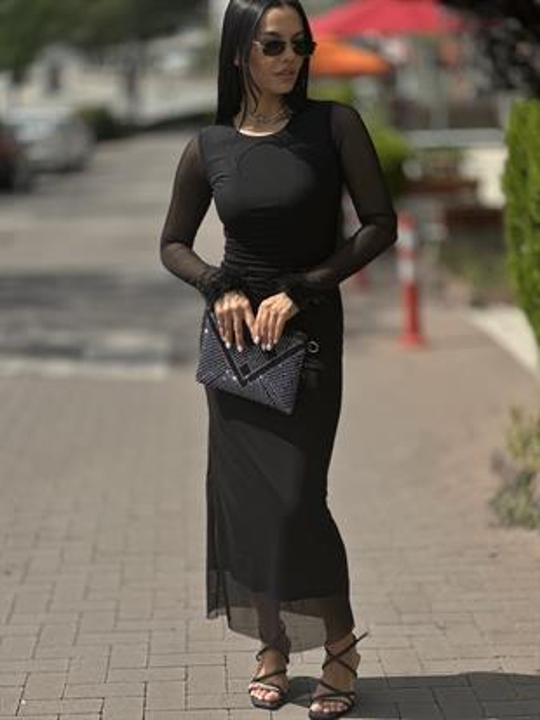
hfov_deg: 19.1
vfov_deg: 25.3
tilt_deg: -12.3
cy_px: 360
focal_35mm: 77
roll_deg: -0.1
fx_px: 1601
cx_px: 270
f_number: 2.8
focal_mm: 9
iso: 32
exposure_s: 1/1783
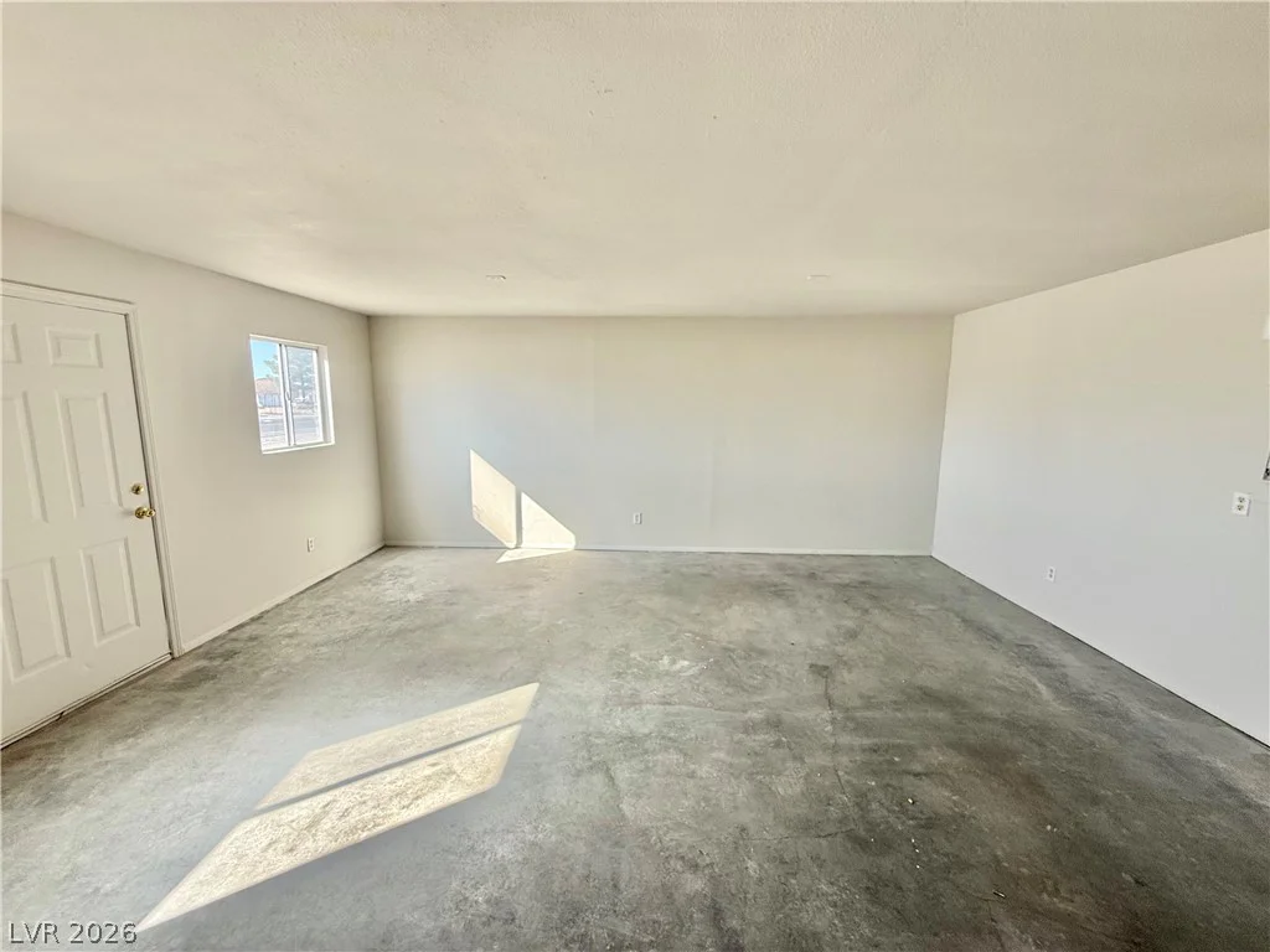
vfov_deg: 85.7
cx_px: 635
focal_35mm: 14
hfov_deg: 102.1
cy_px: 476
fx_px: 514
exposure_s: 1/171
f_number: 2.2
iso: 64
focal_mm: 2.22
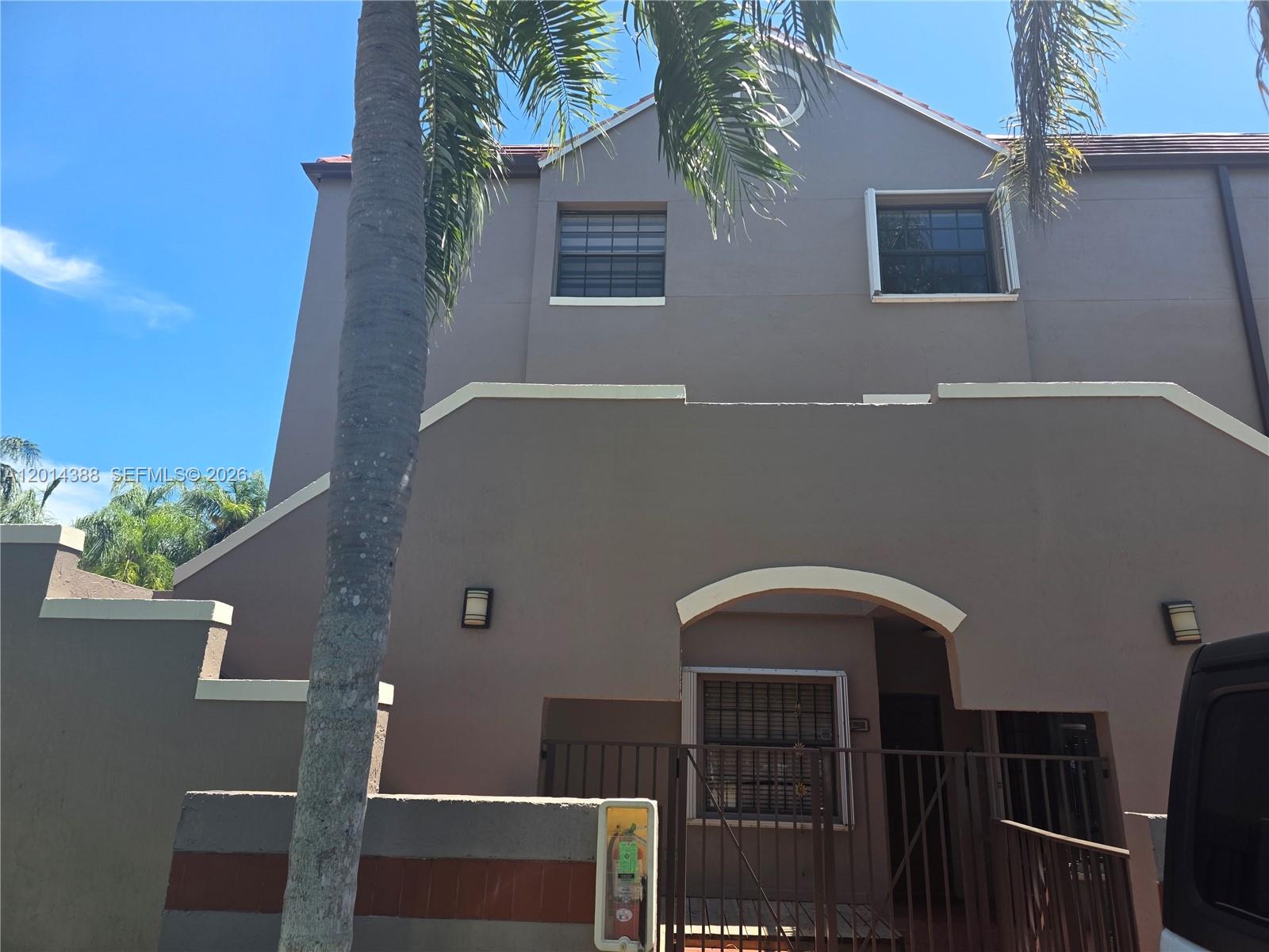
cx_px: 634
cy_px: 476
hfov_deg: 73.9
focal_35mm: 23
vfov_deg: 58.9
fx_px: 843
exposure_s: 1/2122
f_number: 1.7
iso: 80
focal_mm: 6.3
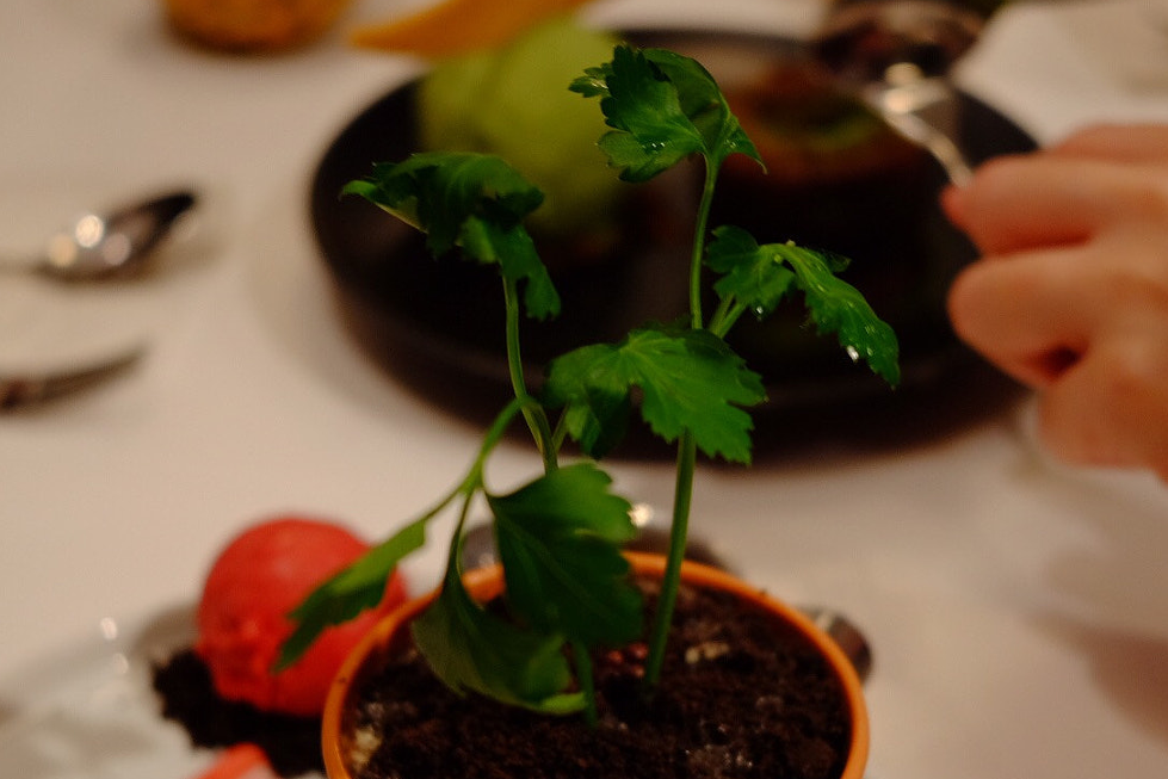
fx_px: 2174
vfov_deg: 20.3
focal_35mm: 67
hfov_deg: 30.1
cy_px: 431
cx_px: 628
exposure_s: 1/30
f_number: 2.8
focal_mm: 27
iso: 500
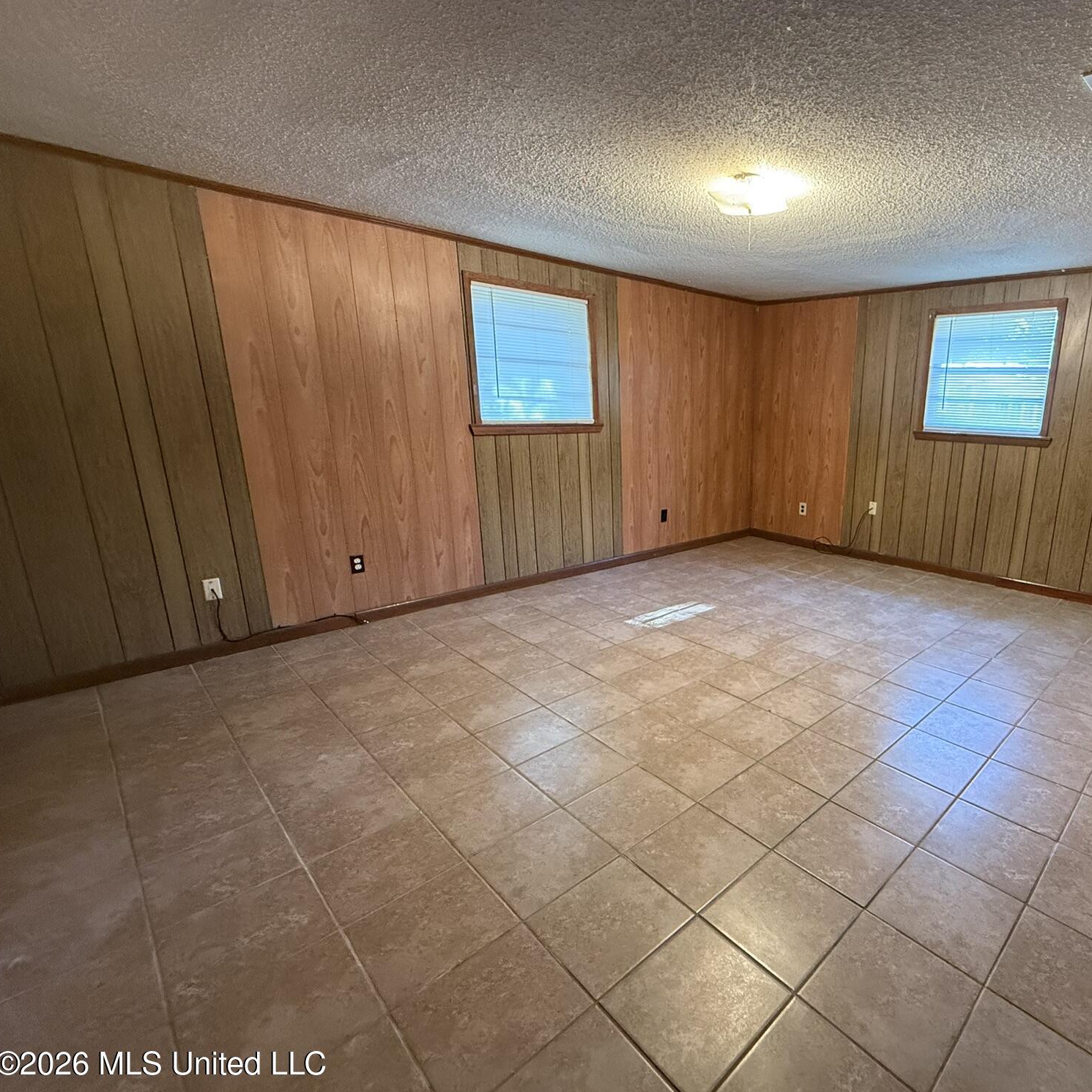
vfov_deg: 84.0
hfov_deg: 80.7
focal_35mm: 17
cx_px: 742
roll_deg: -0.7
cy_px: 552
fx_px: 607
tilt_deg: -12.0
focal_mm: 2.22
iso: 640
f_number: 2.2
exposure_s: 1/60
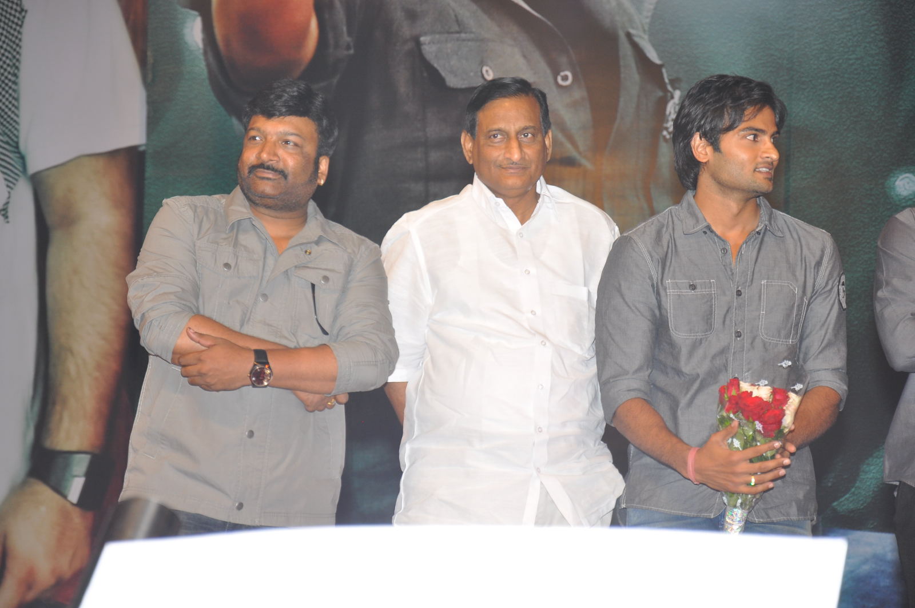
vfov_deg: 9.9
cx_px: 458
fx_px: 3504
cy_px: 304
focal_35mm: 138
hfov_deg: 14.9
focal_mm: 92
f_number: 6.3
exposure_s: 1/125
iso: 400
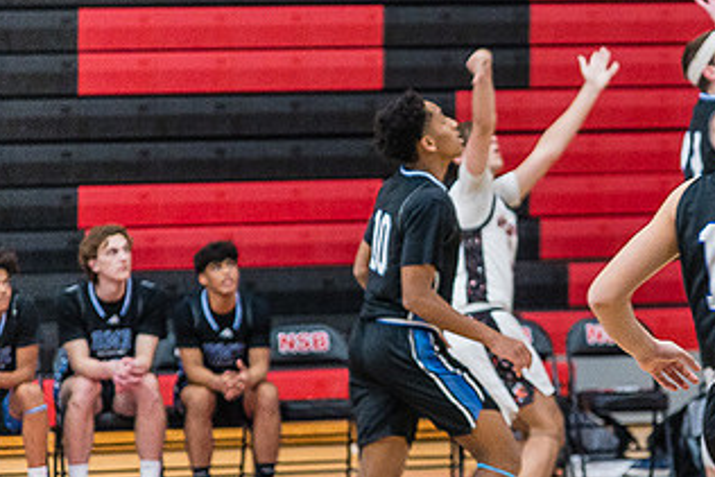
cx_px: 572
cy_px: 244
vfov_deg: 6.3
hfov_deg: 9.3
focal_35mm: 220
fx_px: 4371
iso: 5000
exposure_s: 1/320
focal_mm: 120
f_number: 4
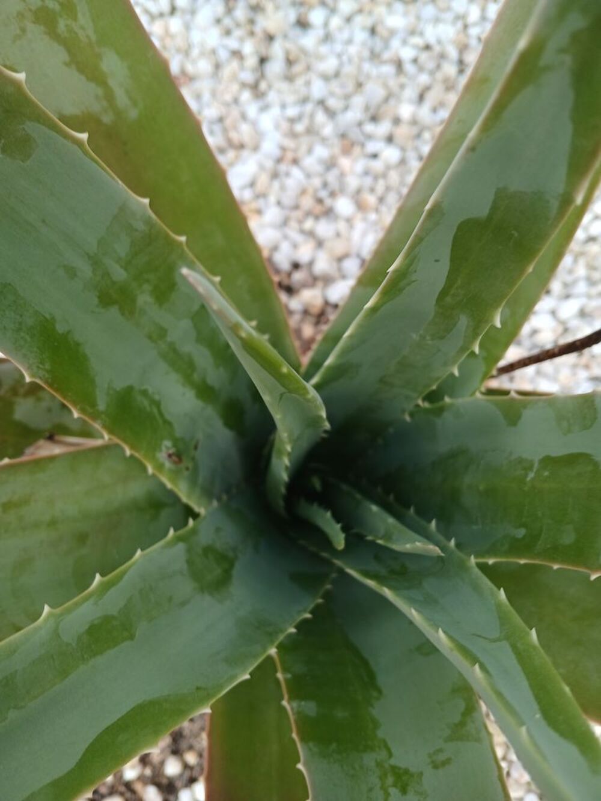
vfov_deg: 67.3
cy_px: 400
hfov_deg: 53.1
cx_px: 300
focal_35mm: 26
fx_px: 602
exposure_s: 1/100
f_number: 1.8
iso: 20
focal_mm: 3.98
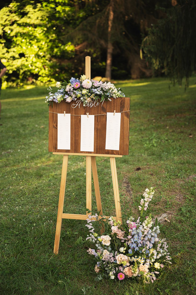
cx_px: 98
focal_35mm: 48
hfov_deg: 28.1
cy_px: 148
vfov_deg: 41.1
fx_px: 392
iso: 400
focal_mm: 48
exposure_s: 1/800
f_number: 2.8
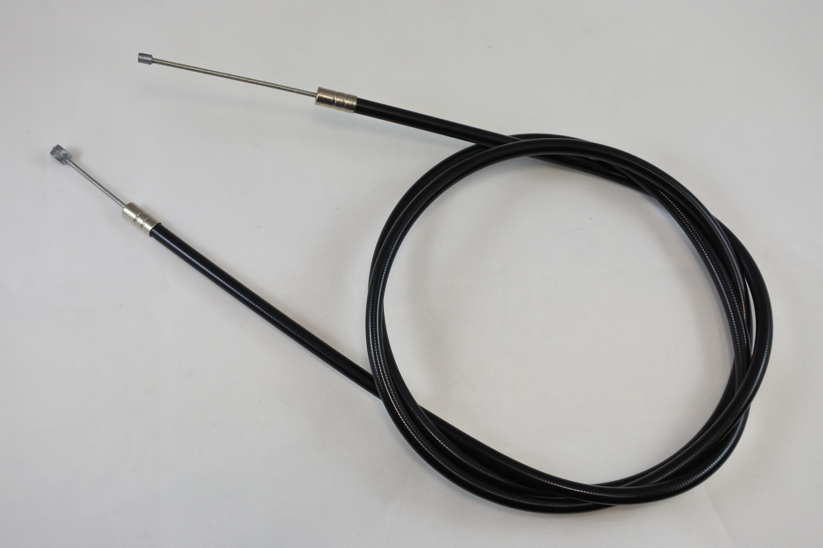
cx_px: 412
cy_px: 274
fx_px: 846
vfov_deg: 35.9
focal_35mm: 37
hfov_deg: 51.9
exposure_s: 1/250
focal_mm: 14
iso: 400
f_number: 4
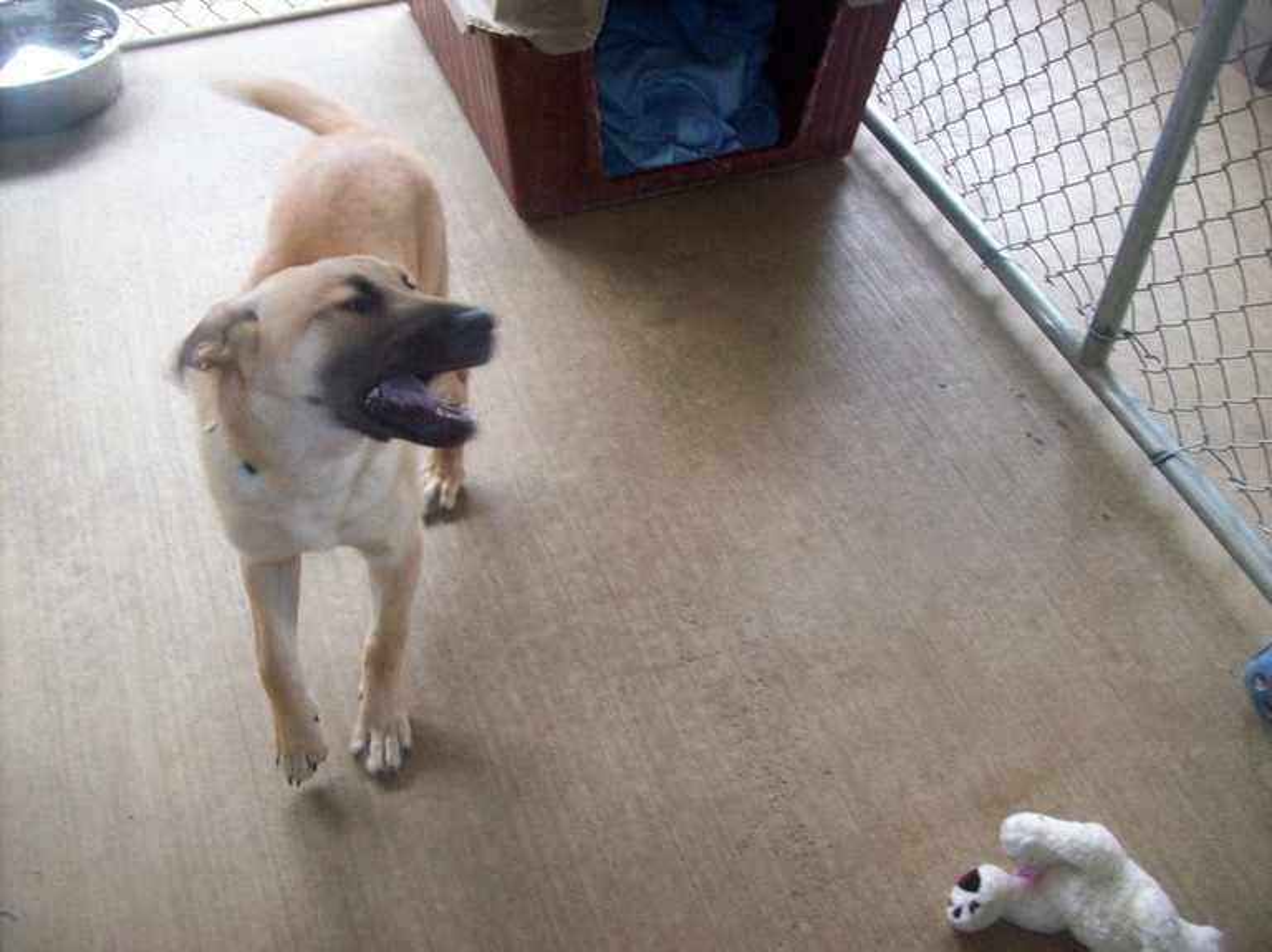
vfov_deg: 39.6
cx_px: 636
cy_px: 476
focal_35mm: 36
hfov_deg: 51.4
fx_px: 1322
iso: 200
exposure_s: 1/68.4
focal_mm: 6
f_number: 2.7
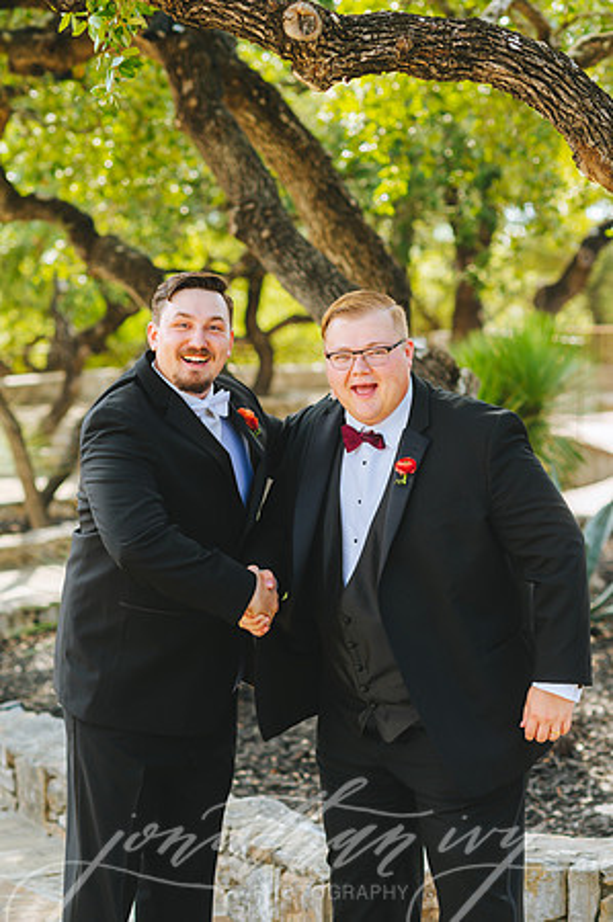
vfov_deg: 23.9
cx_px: 306
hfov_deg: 16.0
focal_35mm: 85
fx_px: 2176
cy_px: 461
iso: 320
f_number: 3.5
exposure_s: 1/800
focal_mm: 85
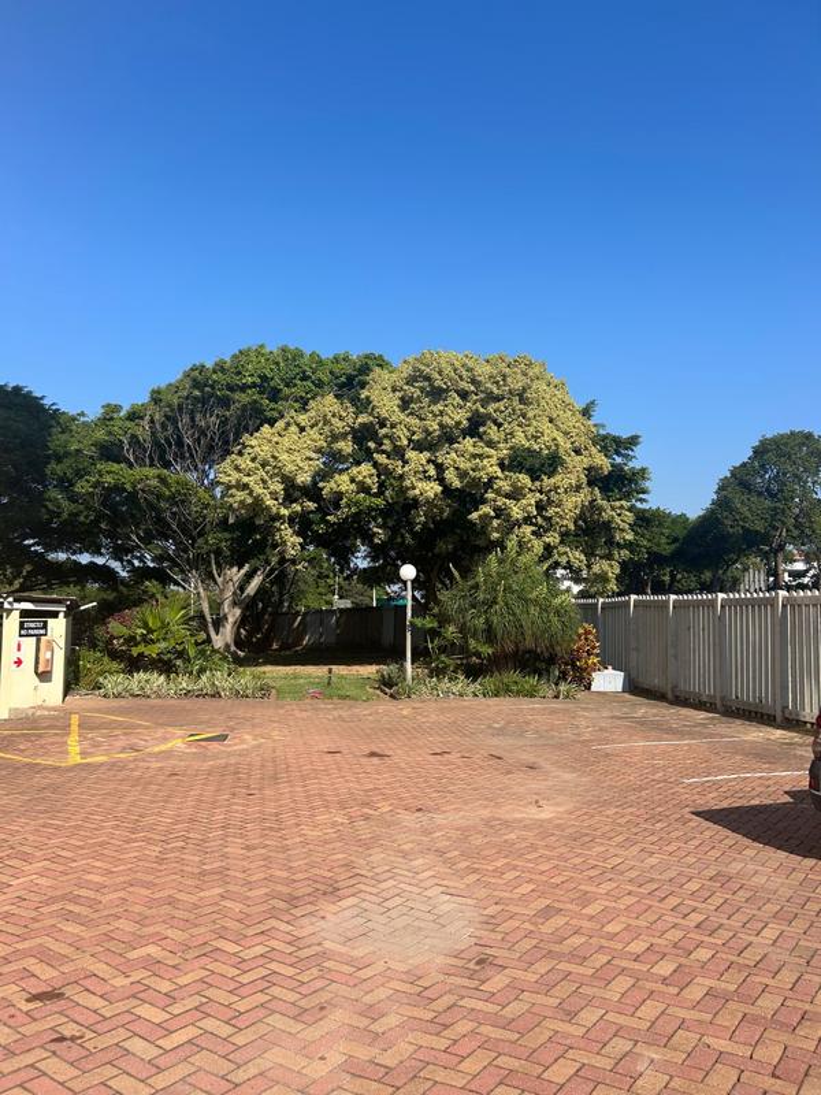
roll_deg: -0.8
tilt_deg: +4.4
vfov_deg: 67.3
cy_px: 548
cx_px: 410
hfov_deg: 53.1
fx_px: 822
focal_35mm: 26
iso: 50
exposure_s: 1/3460
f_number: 1.5
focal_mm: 5.7
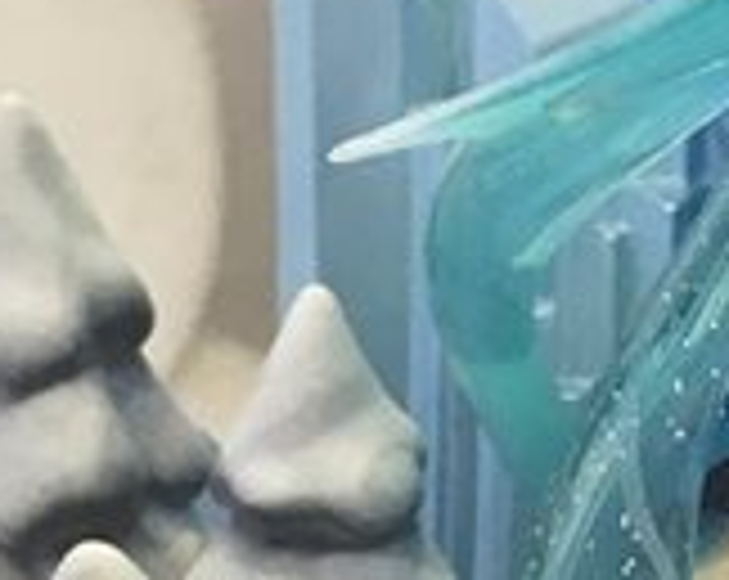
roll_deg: +0.2
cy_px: -58
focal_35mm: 210
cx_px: 945
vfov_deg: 7.3
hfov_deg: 9.1
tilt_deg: -7.9
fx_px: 4523
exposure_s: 1/30
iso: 64
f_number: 2.2
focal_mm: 4.15
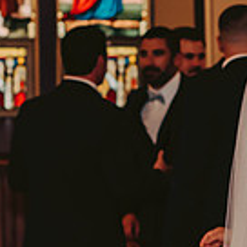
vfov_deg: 7.2
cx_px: 224
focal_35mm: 241
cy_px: 230
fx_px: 1946
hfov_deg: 7.2
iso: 800
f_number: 2.8
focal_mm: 50
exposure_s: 1/125
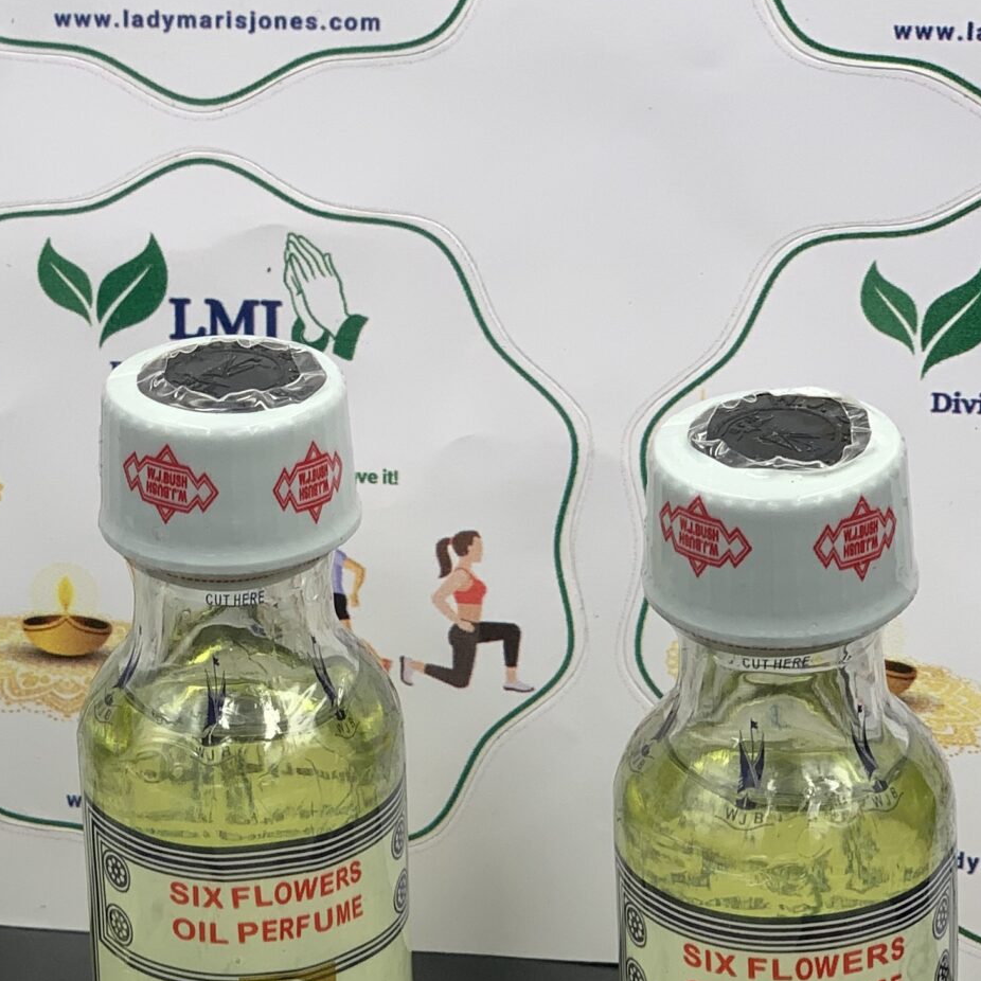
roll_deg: +1.4
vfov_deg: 13.7
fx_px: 4072
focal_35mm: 127
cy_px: 637
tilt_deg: -26.5
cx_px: 136
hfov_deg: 13.6
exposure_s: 1/100
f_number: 2.4
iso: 25
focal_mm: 6
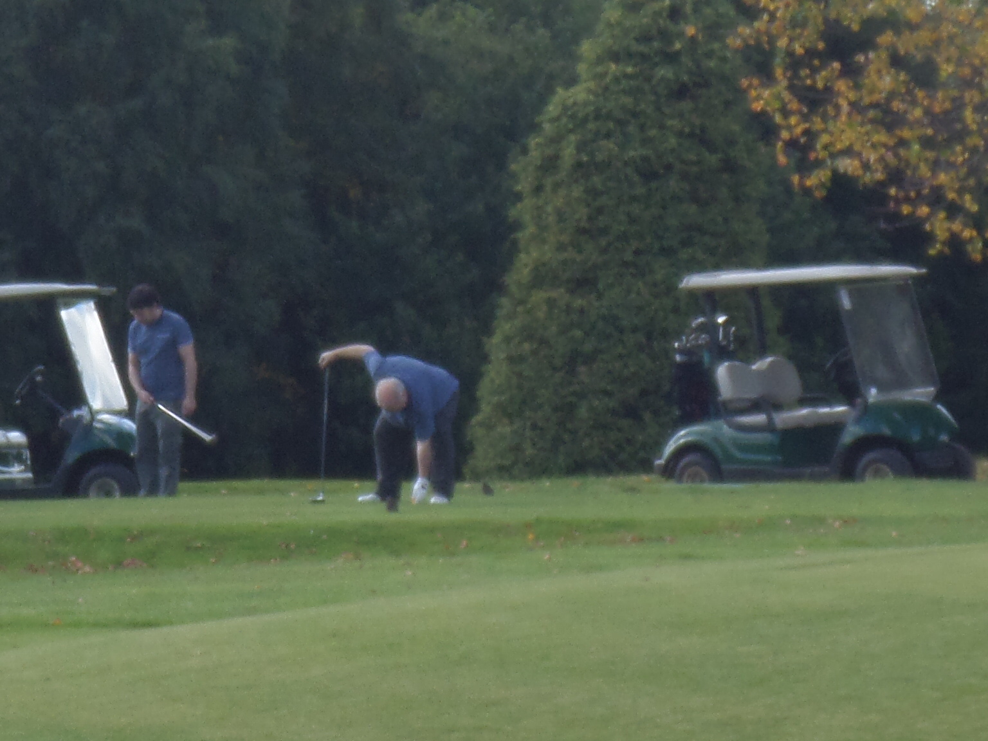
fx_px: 3568
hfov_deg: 15.8
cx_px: 494
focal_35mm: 125
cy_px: 370
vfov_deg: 11.9
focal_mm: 22.5
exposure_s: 1/90
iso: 80
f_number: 6.3
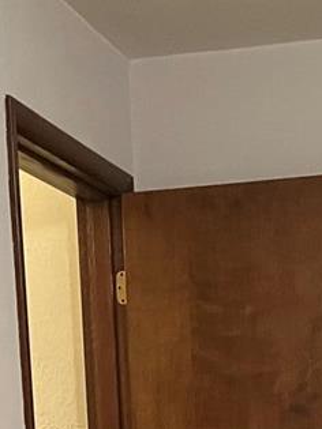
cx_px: 232
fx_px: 1229
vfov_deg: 17.1
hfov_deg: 14.9
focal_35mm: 99
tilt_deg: -11.9
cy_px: 719
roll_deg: +1.8
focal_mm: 5.1
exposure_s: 1/30
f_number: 1.6
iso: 640
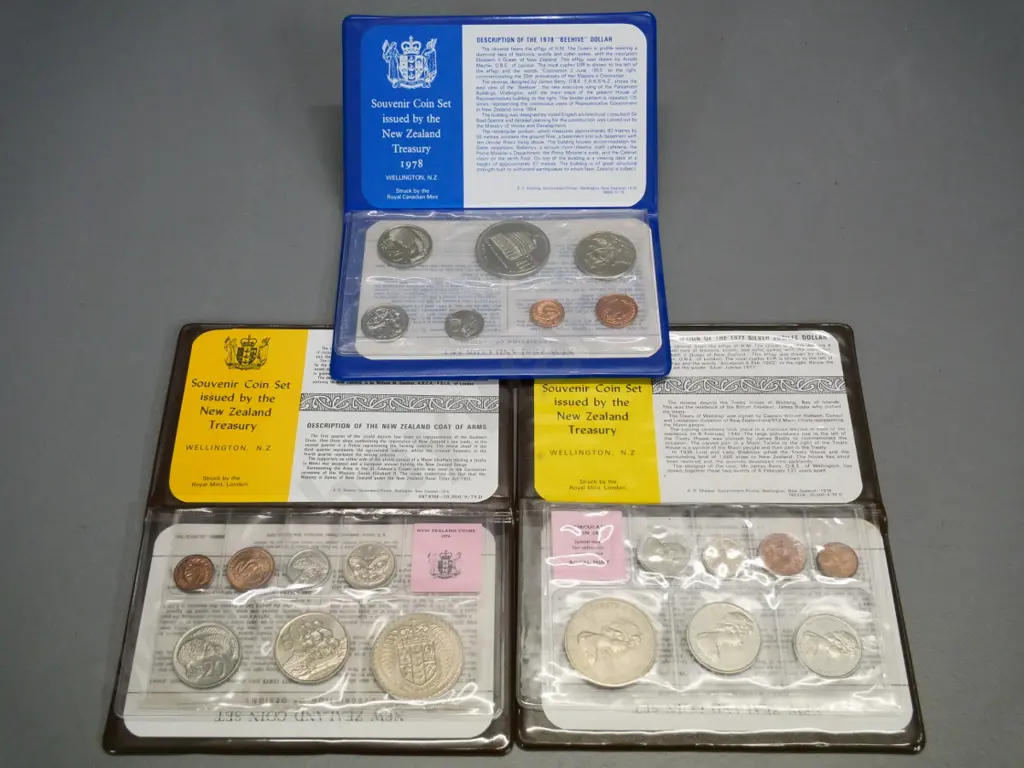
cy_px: 384
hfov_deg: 51.4
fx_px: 1065
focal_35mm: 36
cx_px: 512
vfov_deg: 39.7
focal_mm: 18
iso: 3200
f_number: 5.6
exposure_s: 1/200
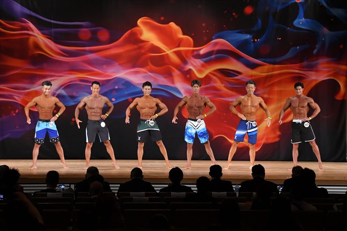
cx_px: 174
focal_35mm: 102
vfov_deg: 13.4
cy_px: 116
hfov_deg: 20.0
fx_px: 983
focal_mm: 68
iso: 3200
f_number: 5.6
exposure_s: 1/400
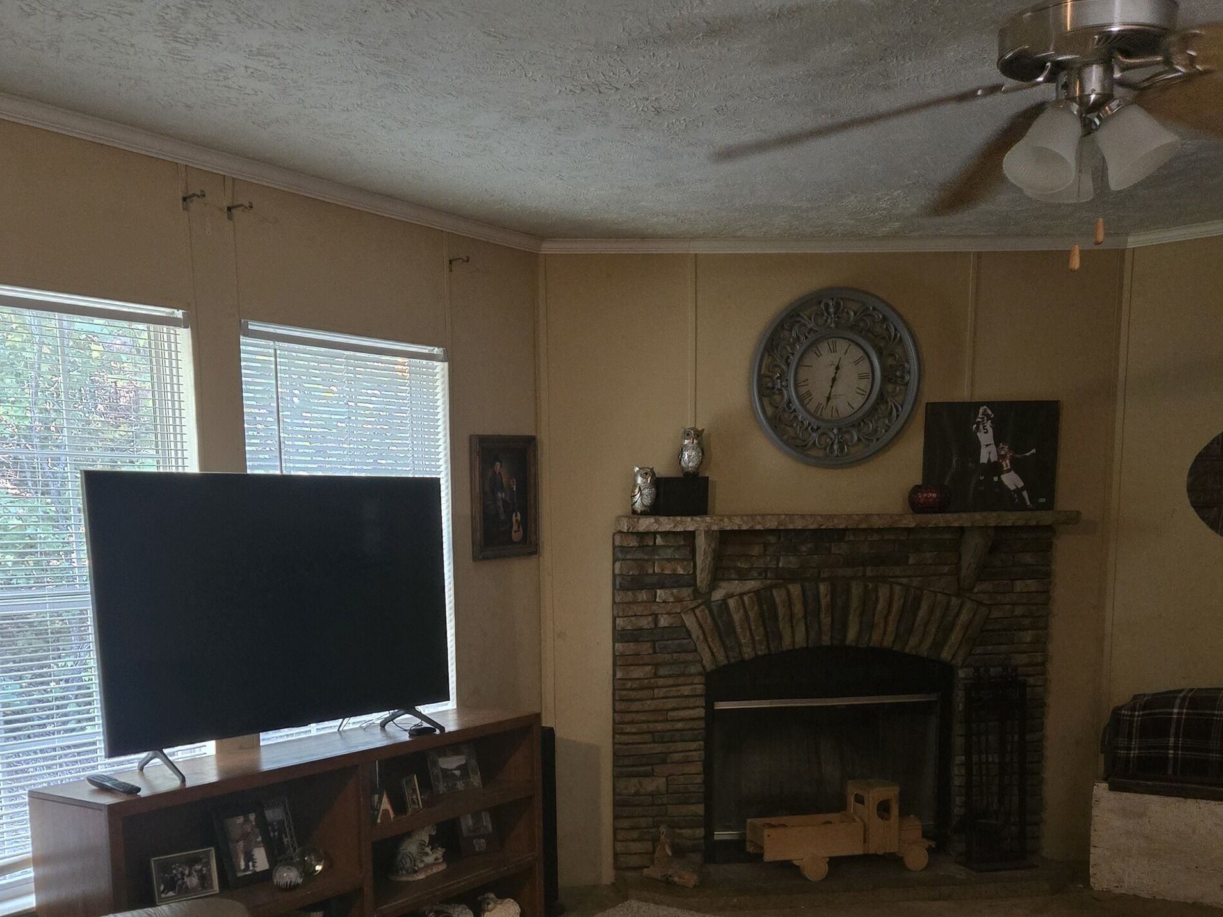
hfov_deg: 49.9
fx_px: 1307
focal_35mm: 37
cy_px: 696
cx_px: 498
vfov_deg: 37.6
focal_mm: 5.4
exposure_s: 1/60
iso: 1000
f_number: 1.8
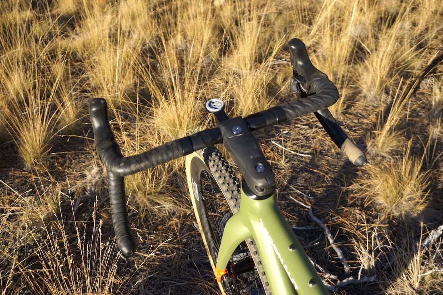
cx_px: 222
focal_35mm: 38
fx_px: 461
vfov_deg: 35.5
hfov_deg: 51.3
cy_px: 148
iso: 200
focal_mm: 25
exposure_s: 1/1000
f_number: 4.5
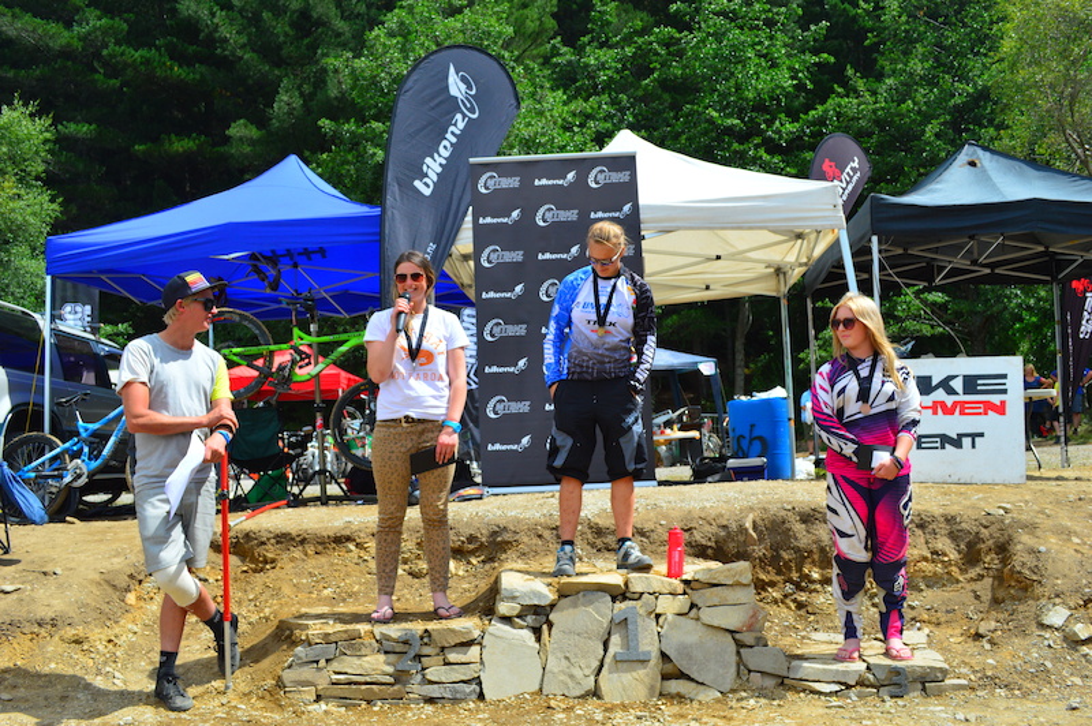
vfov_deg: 39.9
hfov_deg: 57.3
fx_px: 1000
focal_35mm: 33
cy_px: 363
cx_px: 546
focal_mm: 22
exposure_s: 1/640
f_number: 7.1
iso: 200
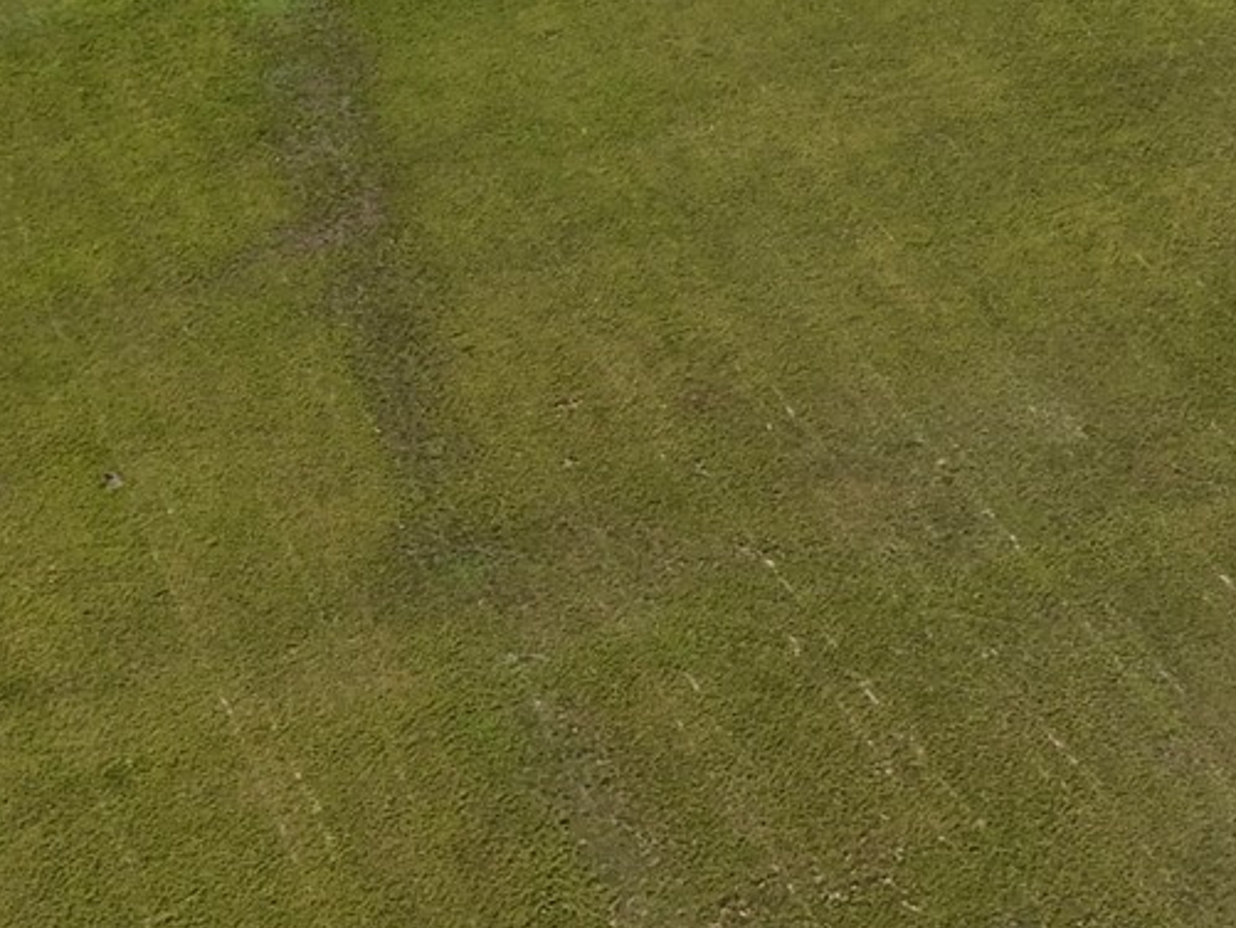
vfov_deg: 15.3
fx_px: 3286
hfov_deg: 20.8
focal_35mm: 92
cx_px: 1167
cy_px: -276
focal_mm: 8.67
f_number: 1.8
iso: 270
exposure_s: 1/6400
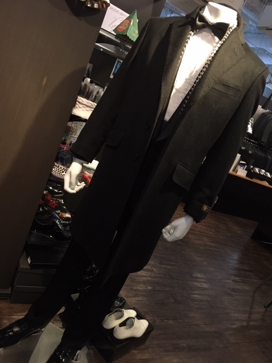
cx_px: 136
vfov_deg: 61.7
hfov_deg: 48.2
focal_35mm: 29
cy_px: 182
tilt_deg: -13.0
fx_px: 304
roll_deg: -24.2
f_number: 2.2
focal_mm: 4.15
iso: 125
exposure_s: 1/30
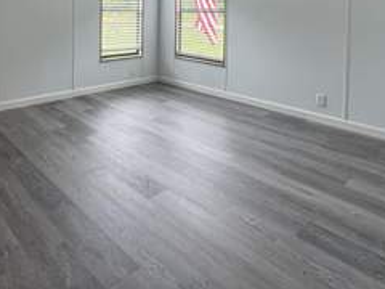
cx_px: 98
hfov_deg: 60.1
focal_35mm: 28
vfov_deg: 44.0
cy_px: 14
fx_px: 311
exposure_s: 1/120
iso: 80
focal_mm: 2.22
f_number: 2.2
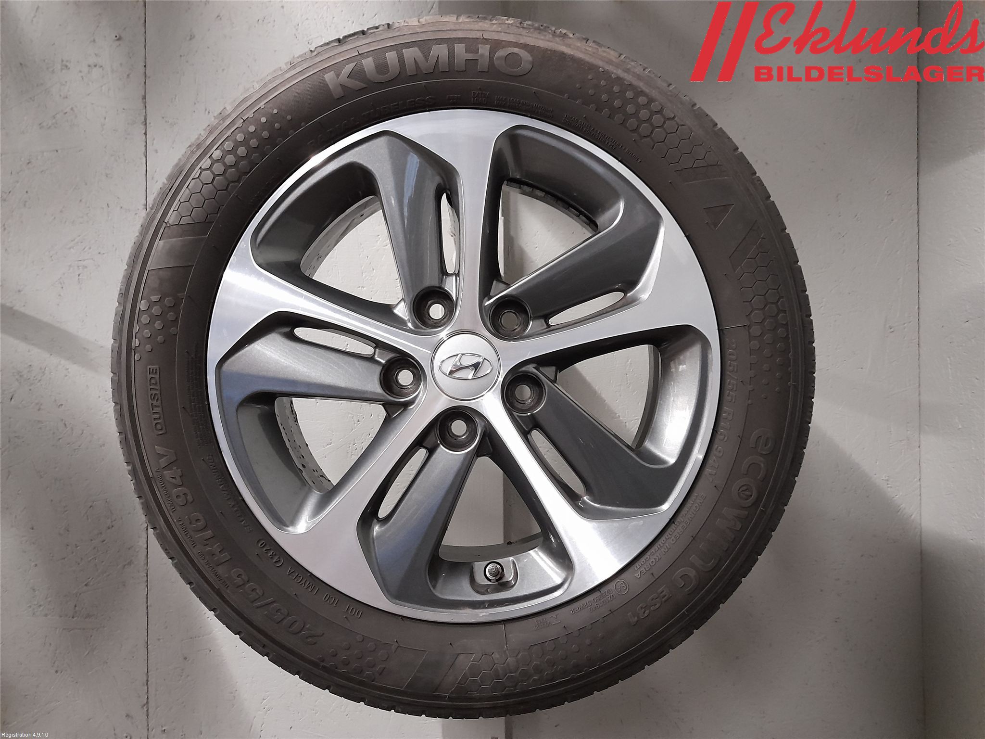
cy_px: 370
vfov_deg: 54.9
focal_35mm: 25
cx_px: 492
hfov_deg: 69.4
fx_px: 711
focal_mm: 4.6
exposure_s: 1/20
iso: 640
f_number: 2
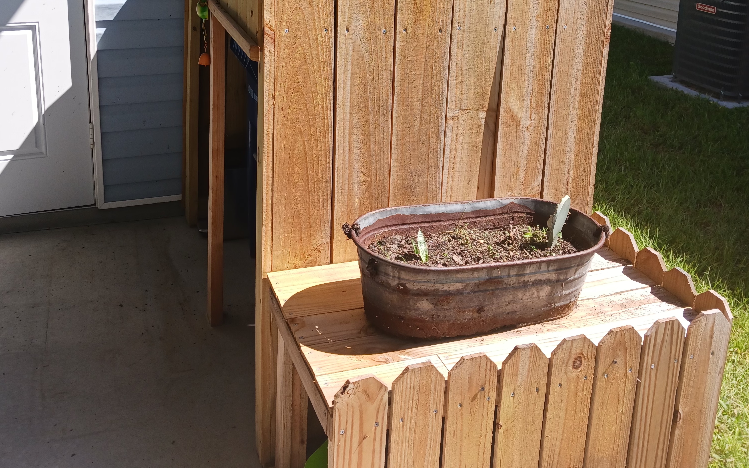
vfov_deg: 31.2
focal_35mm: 39
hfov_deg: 50.4
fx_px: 796
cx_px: 373
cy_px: 45
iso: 20
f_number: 1.8
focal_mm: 4
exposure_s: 1/160
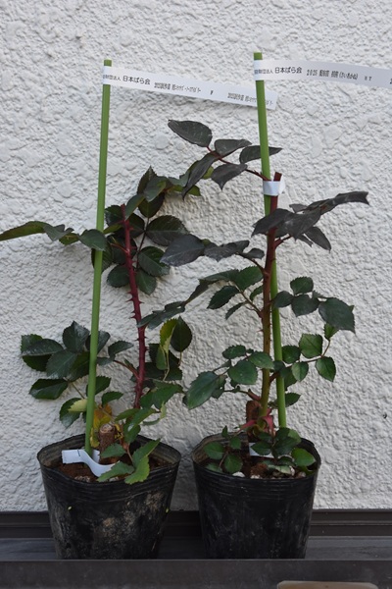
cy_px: 294
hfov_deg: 25.1
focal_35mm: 54
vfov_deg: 36.9
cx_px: 196
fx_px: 882
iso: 800
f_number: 7.1
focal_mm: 36
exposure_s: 1/200
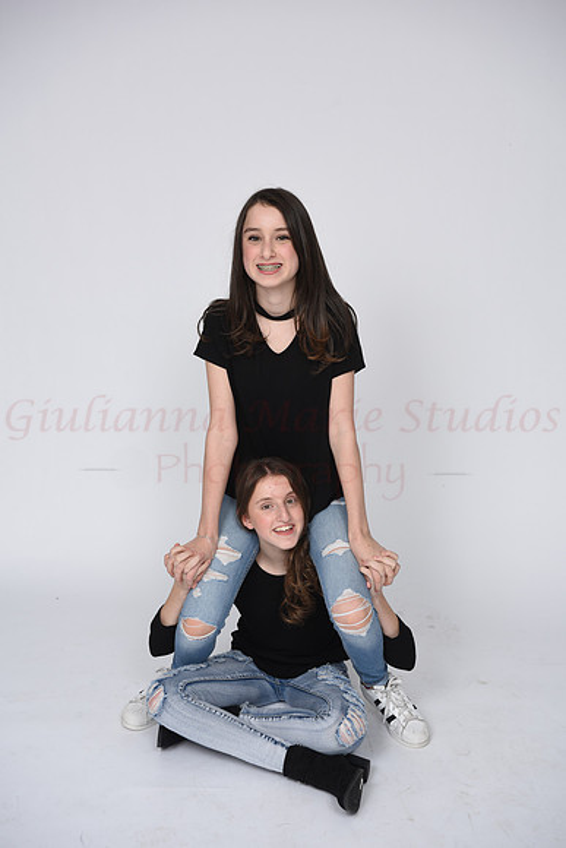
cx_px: 283
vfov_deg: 43.6
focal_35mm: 45
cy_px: 424
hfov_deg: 29.9
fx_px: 1061
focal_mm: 45
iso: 100
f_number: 7.1
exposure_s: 1/160
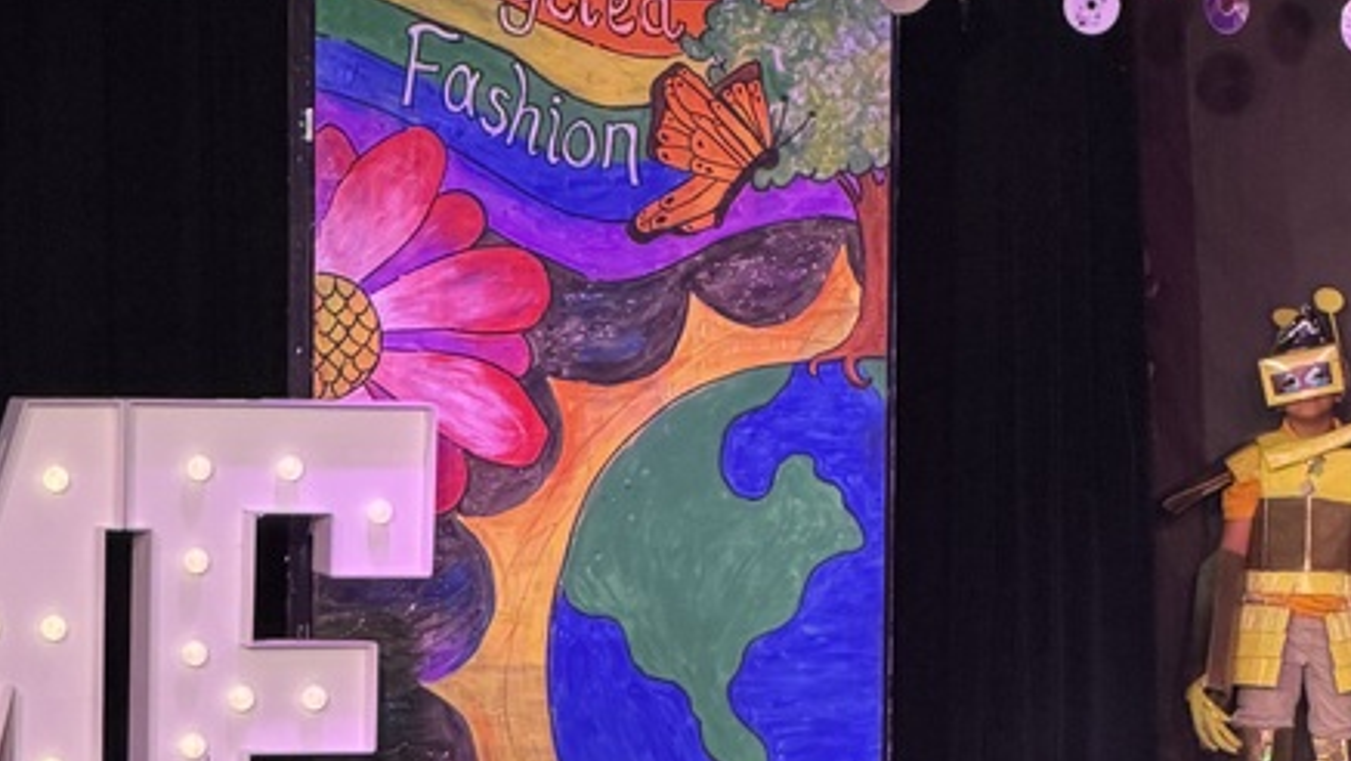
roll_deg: -1.5
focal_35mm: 255
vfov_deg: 4.7
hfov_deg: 8.5
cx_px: 785
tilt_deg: -1.8
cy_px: 1142
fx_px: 9137
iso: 400
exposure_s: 1/60
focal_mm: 16.89
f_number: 2.8
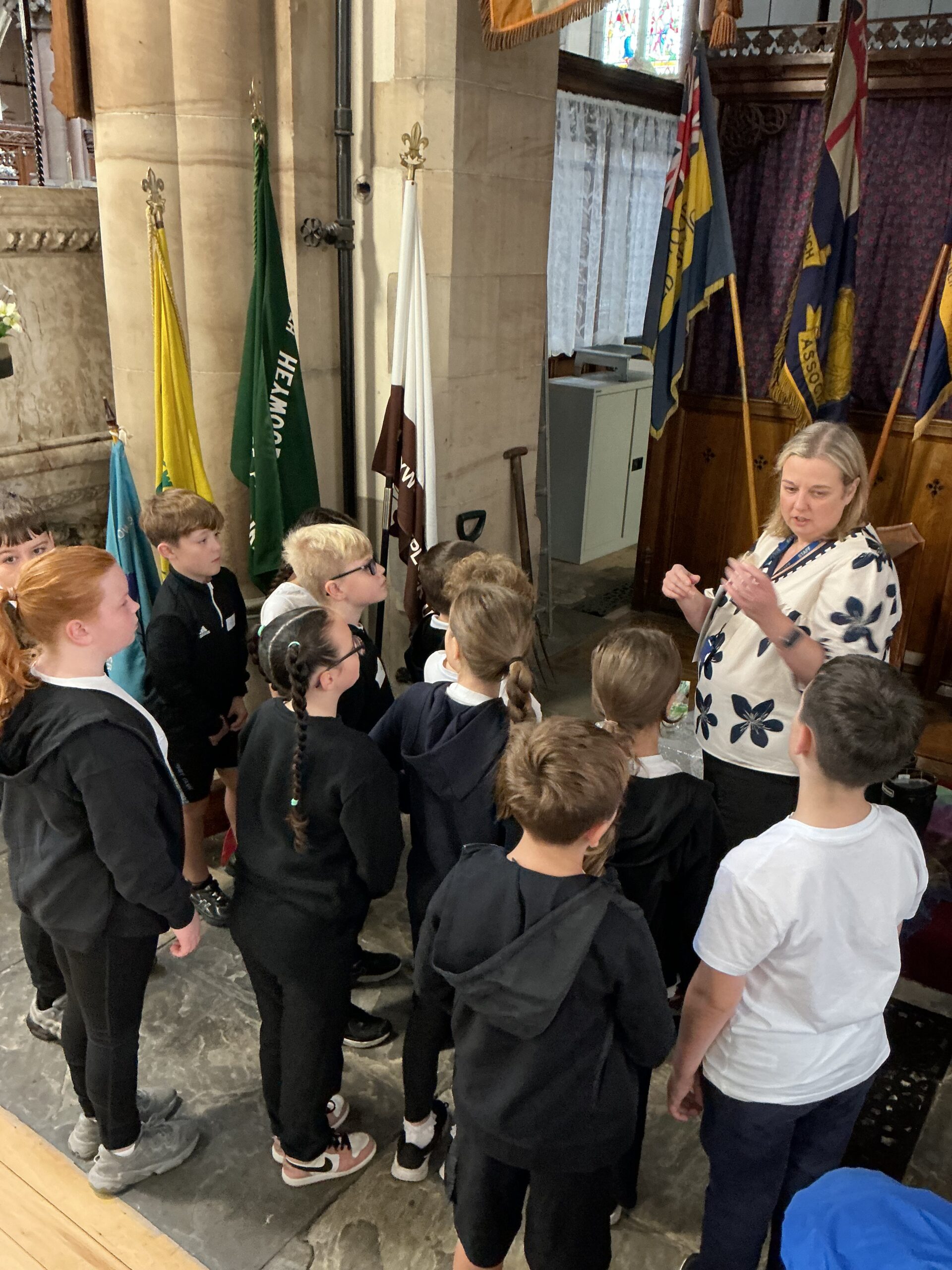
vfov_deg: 61.7
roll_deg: -1.0
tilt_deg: -22.1
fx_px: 1063
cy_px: 635
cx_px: 476
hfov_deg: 48.2
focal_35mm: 29
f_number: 1.8
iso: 320
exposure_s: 1/30
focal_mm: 3
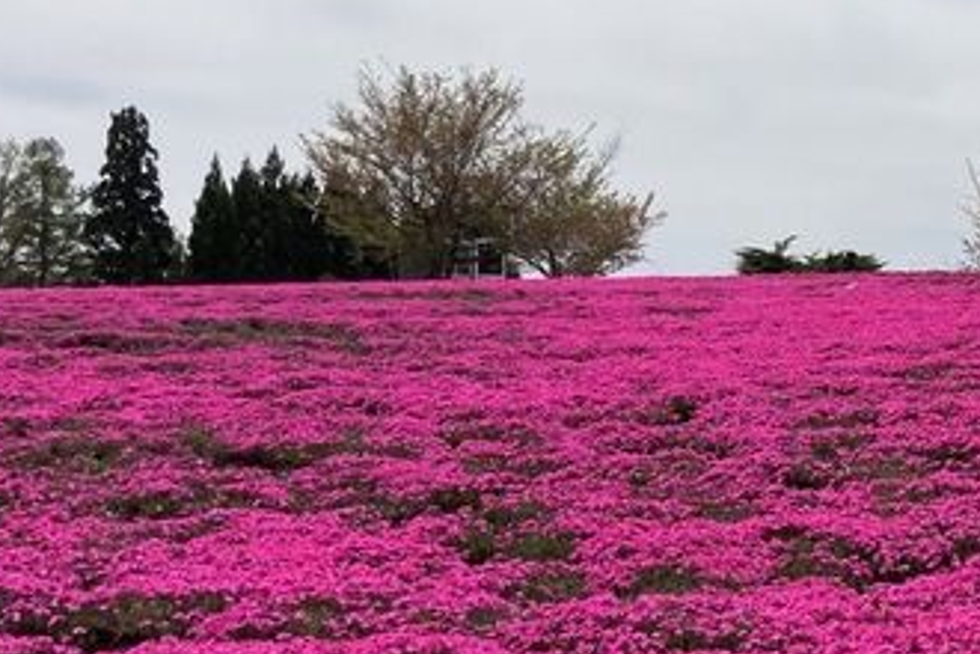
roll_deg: +0.0
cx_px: 1071
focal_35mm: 72
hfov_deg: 26.0
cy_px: 210
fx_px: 1960
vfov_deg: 18.9
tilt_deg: +5.6
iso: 20
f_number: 1.8
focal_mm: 3.99
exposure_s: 1/3745
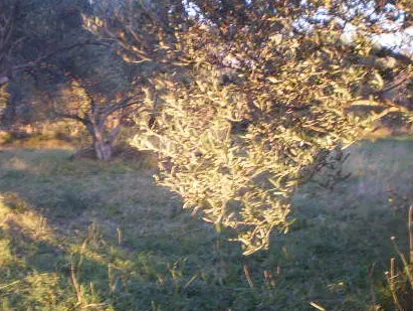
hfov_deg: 34.3
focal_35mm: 56
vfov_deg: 26.1
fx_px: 669
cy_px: 172
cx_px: 221
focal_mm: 6.3
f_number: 3.1
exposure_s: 1/40
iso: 64
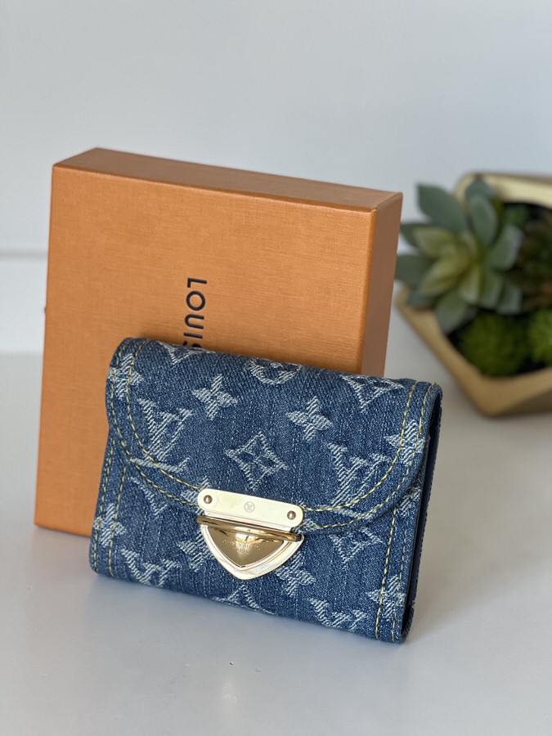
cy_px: 368
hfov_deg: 19.1
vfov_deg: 25.3
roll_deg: -5.6
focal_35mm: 77
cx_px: 276
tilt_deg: -16.6
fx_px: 1637
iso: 200
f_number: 2.8
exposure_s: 1/121
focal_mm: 9
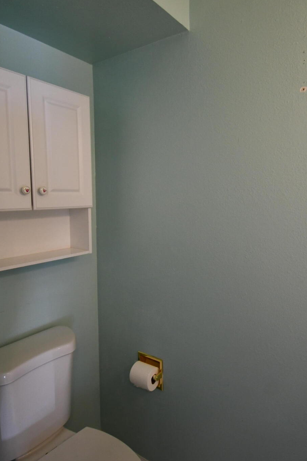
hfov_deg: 57.0
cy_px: 228
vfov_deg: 78.6
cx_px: 174
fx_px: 281
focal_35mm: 22
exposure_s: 1/125
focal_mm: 10
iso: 800
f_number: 4.5
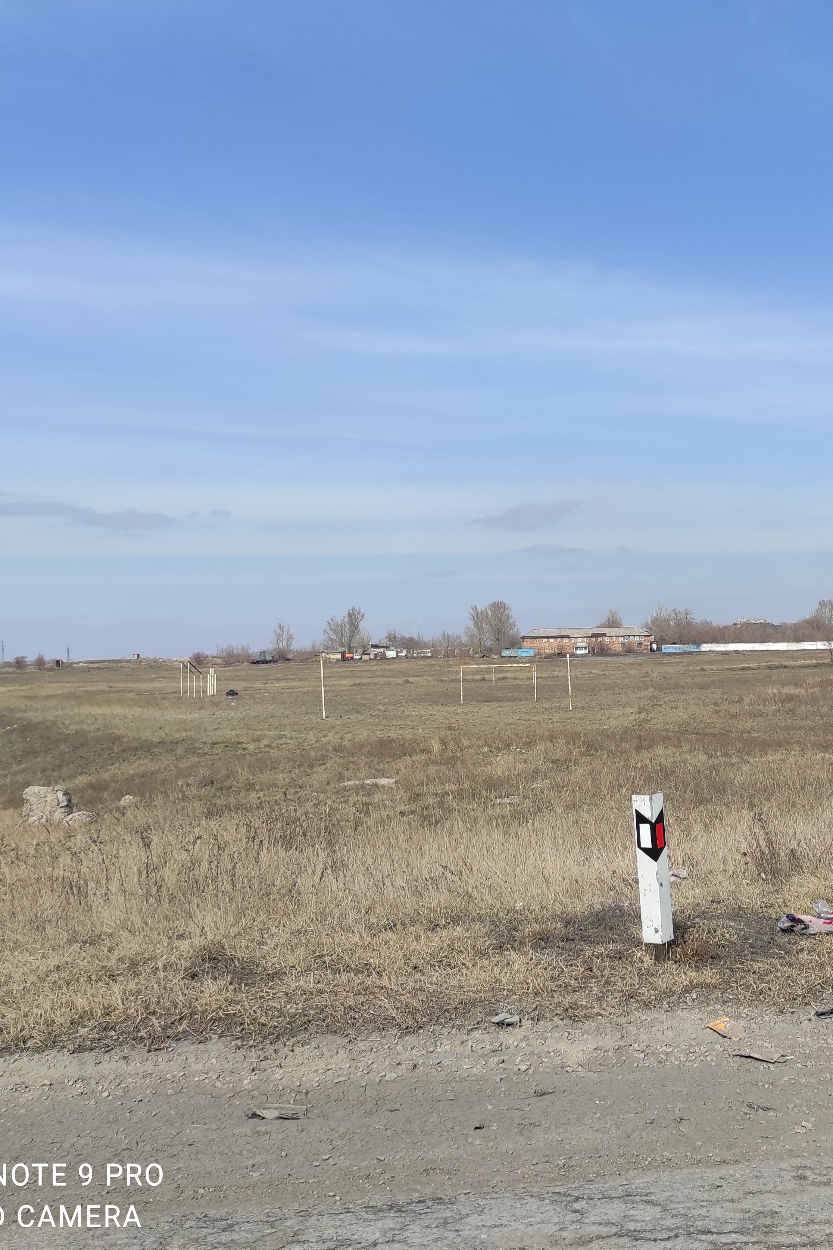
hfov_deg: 36.2
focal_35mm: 36
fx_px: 1250
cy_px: 636
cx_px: 606
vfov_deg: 53.1
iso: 100
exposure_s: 1/1631
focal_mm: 5.43
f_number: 1.89
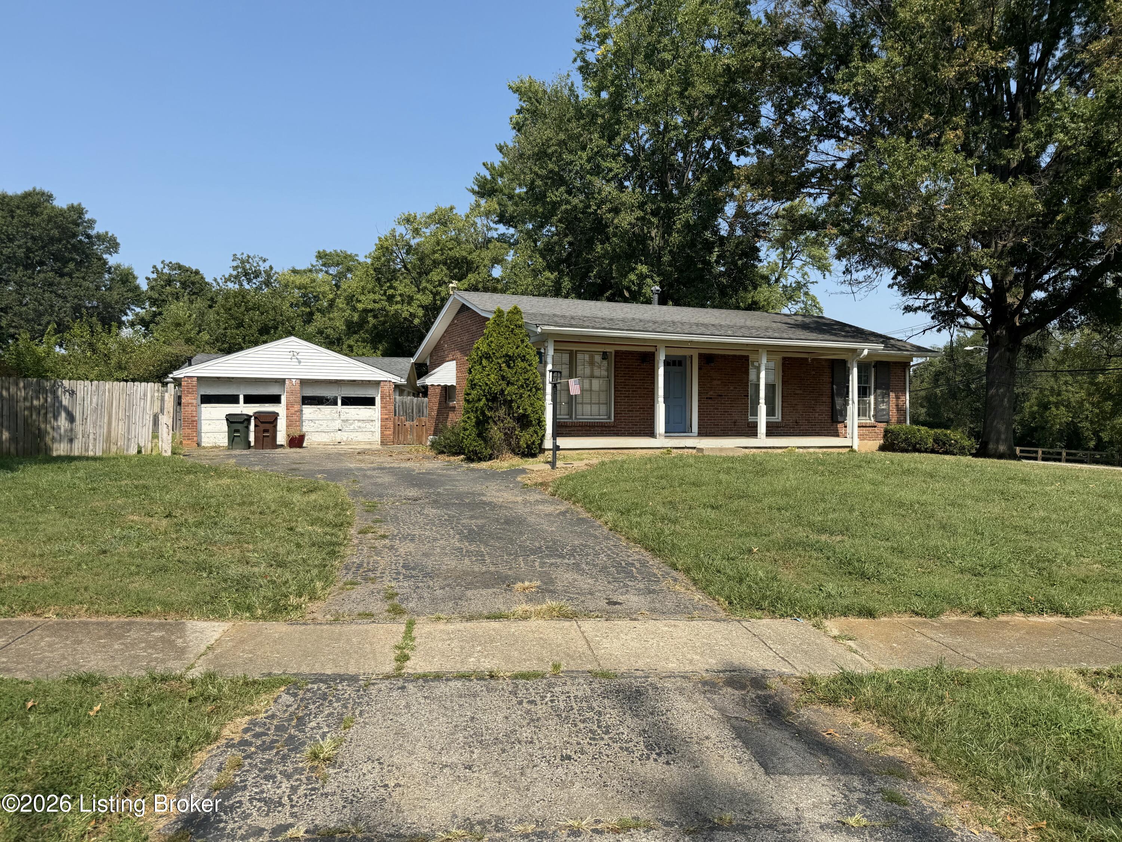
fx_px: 778
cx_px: 561
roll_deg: -0.4
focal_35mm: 24
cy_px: 421
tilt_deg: -1.0
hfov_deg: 71.6
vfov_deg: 56.8
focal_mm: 6.76
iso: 80
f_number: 1.78
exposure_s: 1/4167
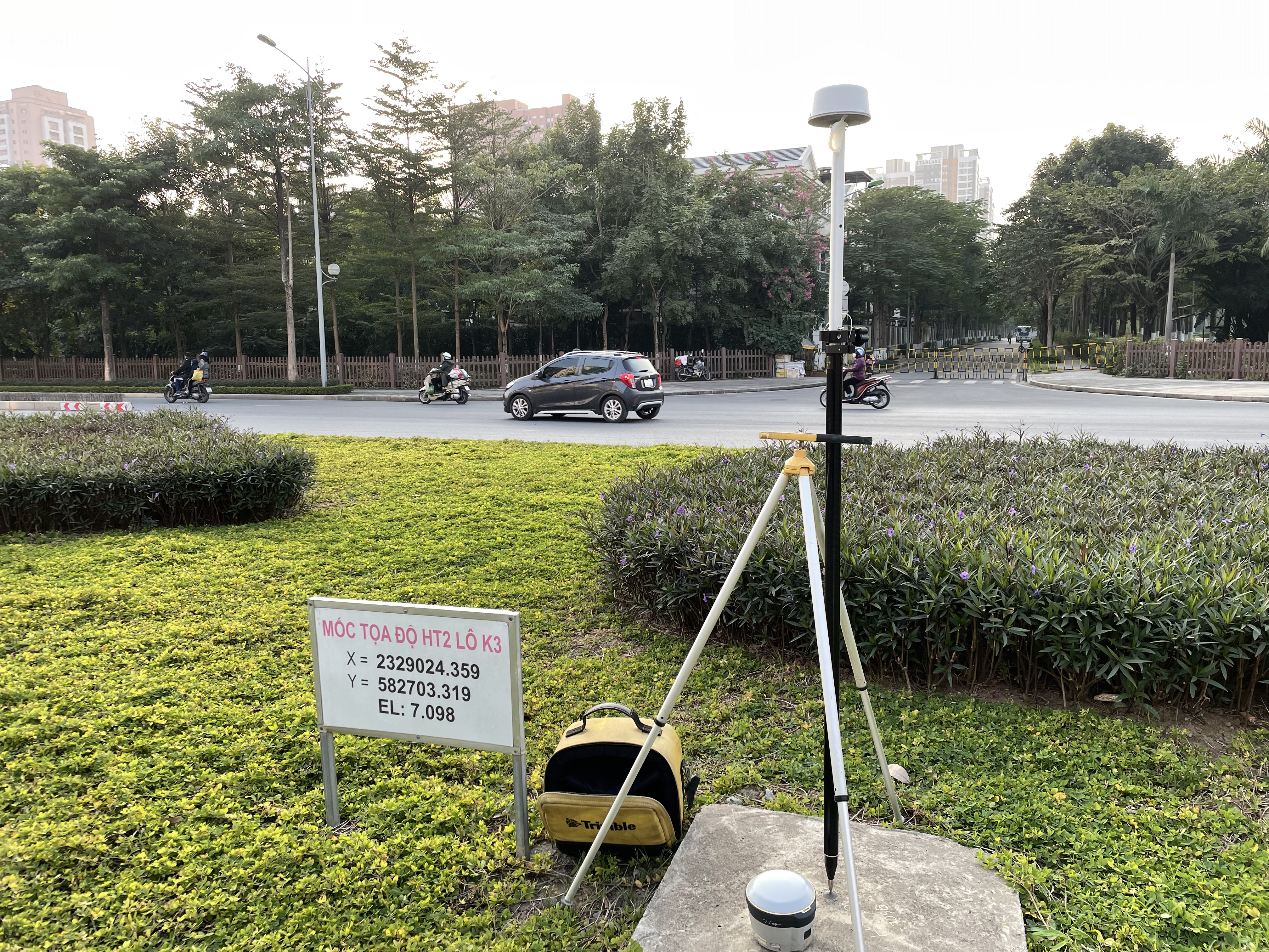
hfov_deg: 67.3
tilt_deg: -6.2
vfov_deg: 53.1
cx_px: 634
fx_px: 953
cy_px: 476
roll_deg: +1.0
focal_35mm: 26
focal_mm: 4.2
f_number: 1.6
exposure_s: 1/406
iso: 32
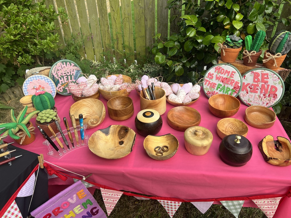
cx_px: 146
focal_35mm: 26
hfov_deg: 67.3
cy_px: 109
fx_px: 219
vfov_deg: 53.1
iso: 50
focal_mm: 5.7
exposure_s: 1/674
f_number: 1.5
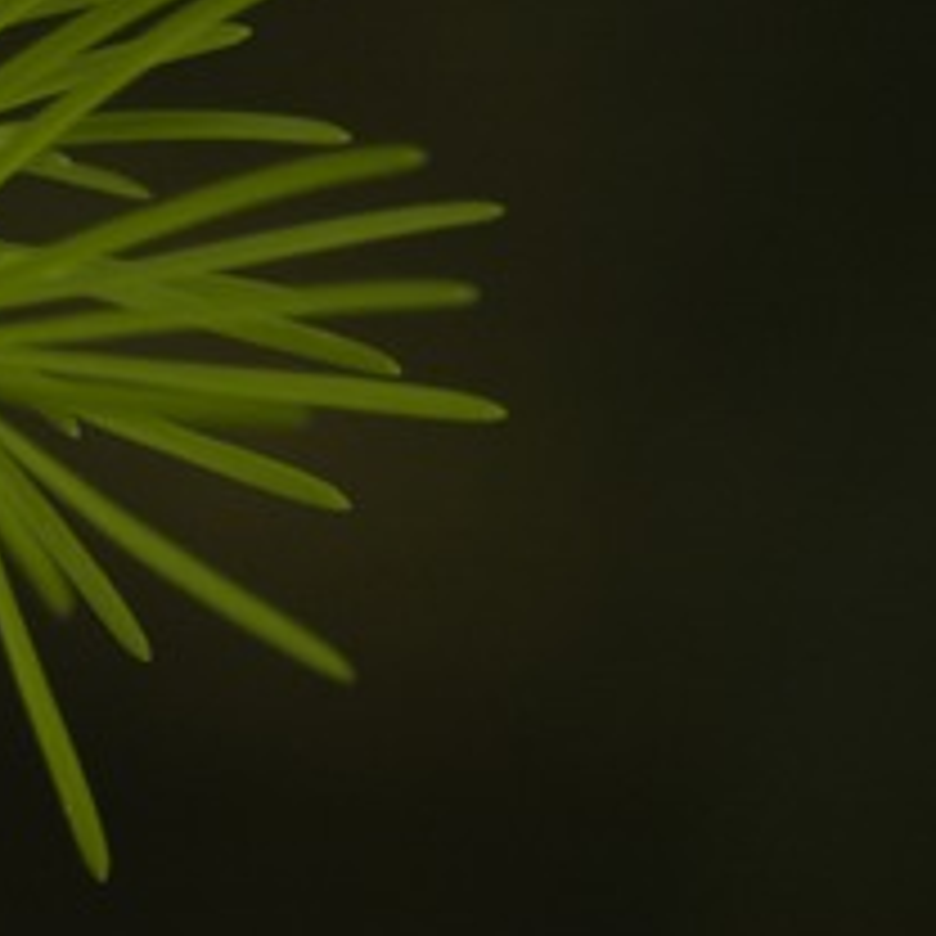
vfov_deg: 1.9
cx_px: -97
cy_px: 292
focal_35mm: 919
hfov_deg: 1.9
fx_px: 28114
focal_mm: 300
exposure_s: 1/320
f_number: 5.6
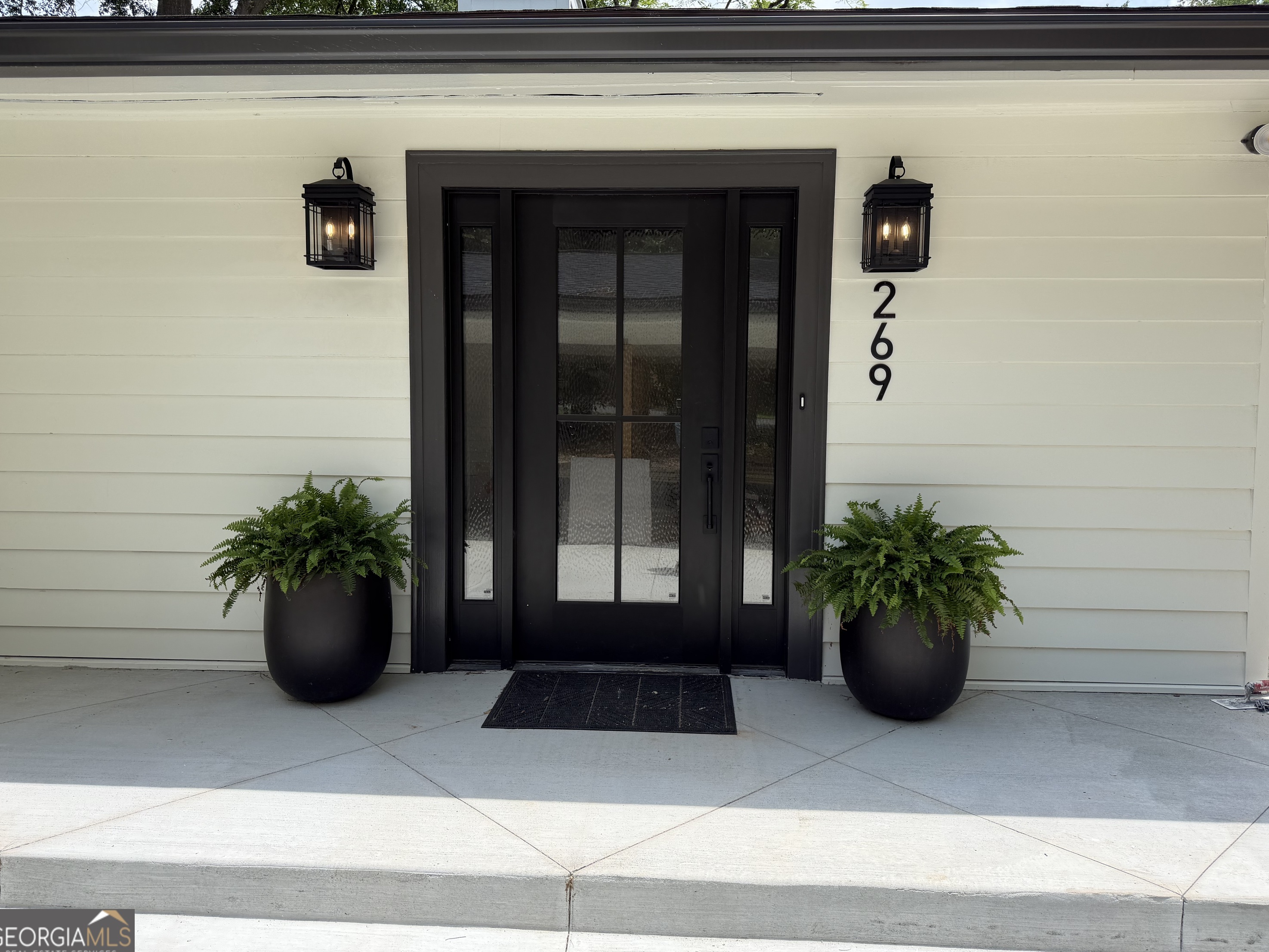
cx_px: 647
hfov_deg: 69.4
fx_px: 917
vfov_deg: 54.9
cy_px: 463
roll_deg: +0.1
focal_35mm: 25
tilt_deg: -2.8
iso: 80
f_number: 1.78
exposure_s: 1/2299
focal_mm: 6.76
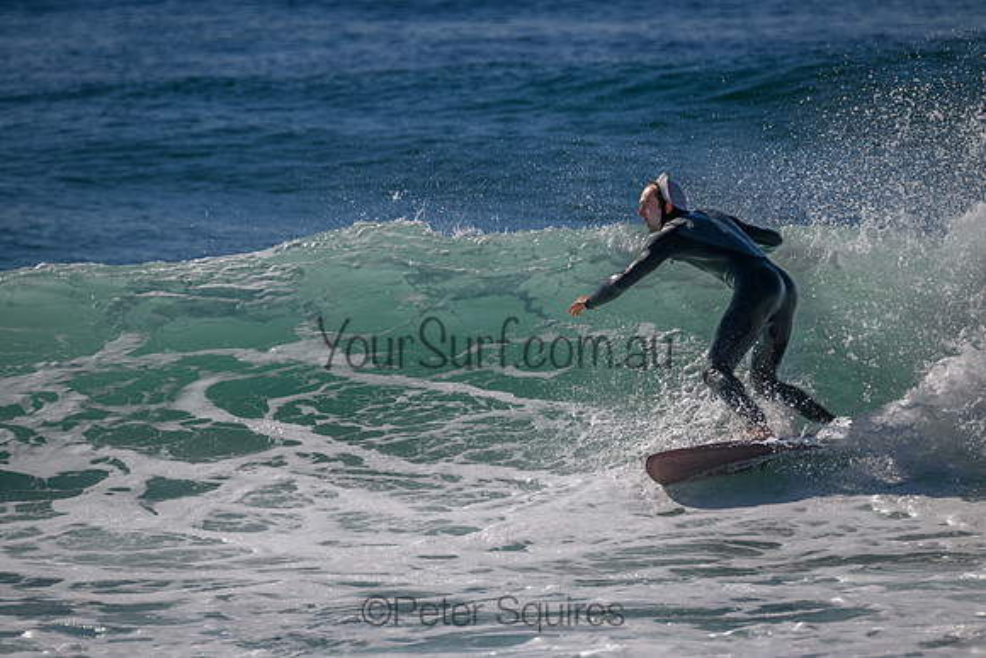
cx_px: 493
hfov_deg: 3.4
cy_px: 329
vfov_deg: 2.3
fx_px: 16710
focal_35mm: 610
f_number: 11
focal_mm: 610
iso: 500
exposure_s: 1/1600
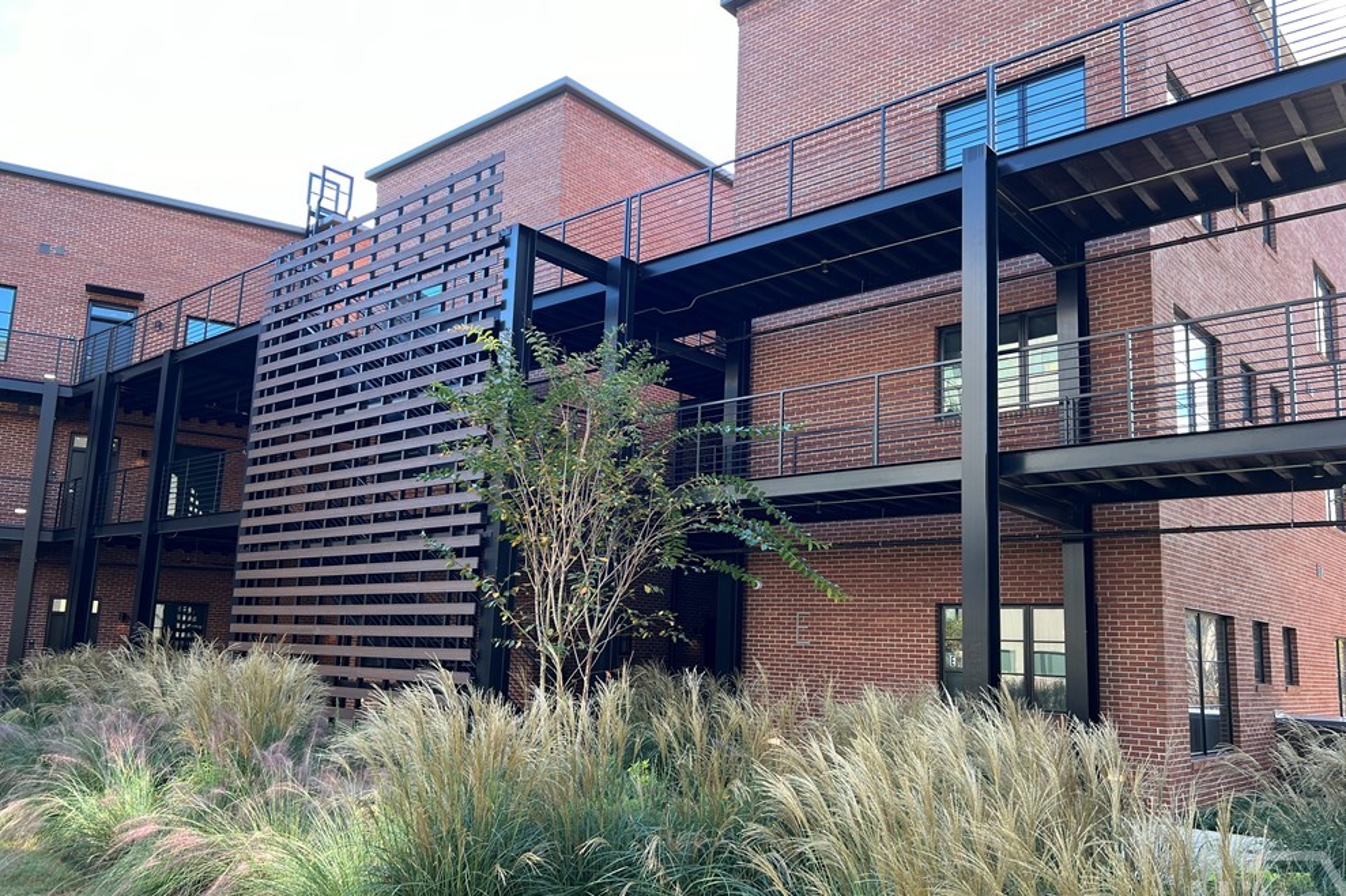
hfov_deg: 65.5
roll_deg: -1.2
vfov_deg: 46.3
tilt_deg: +9.6
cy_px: 489
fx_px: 1047
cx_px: 680
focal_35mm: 28
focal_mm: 5.7
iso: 40
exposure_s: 1/162
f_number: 1.5
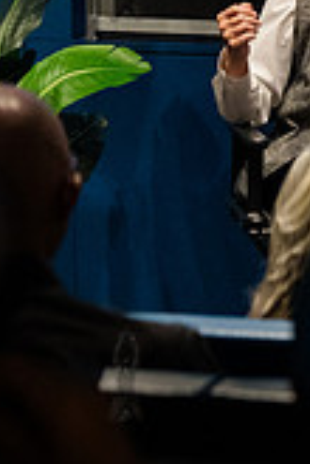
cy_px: -68
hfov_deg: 3.9
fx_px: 4482
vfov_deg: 5.9
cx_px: 612
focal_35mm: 347
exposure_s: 1/160
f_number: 4
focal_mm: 92
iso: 8000
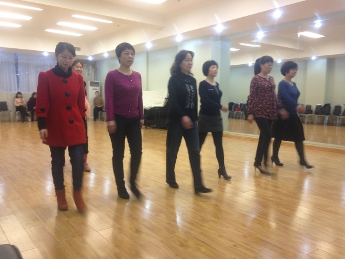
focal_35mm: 33
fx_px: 329
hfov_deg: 55.4
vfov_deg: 42.9
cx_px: 172
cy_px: 130
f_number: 2.4
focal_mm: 4.13
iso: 80
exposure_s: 1/20
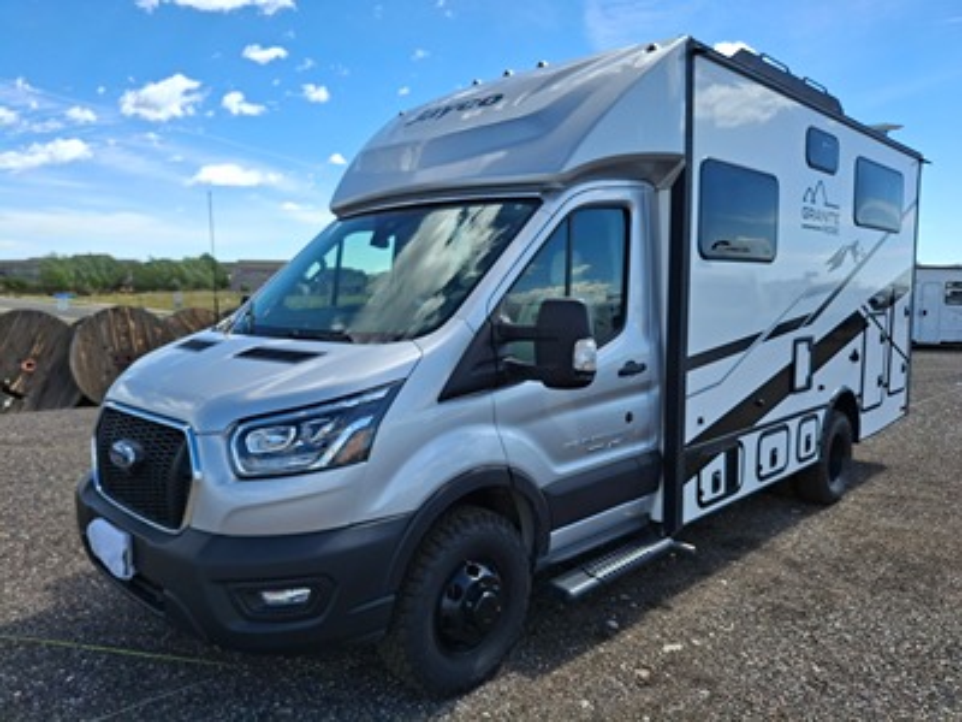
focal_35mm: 25
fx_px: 695
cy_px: 361
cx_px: 481
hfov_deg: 69.4
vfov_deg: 54.9
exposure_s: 1/1645
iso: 32
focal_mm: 4.69
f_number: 1.8
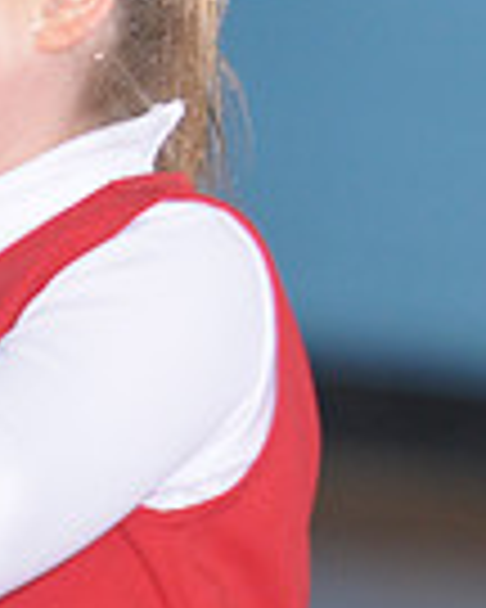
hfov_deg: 1.5
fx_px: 18987
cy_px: 83
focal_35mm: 1056
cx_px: 1148
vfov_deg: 1.8
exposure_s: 1/125
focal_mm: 175
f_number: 2.8
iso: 500
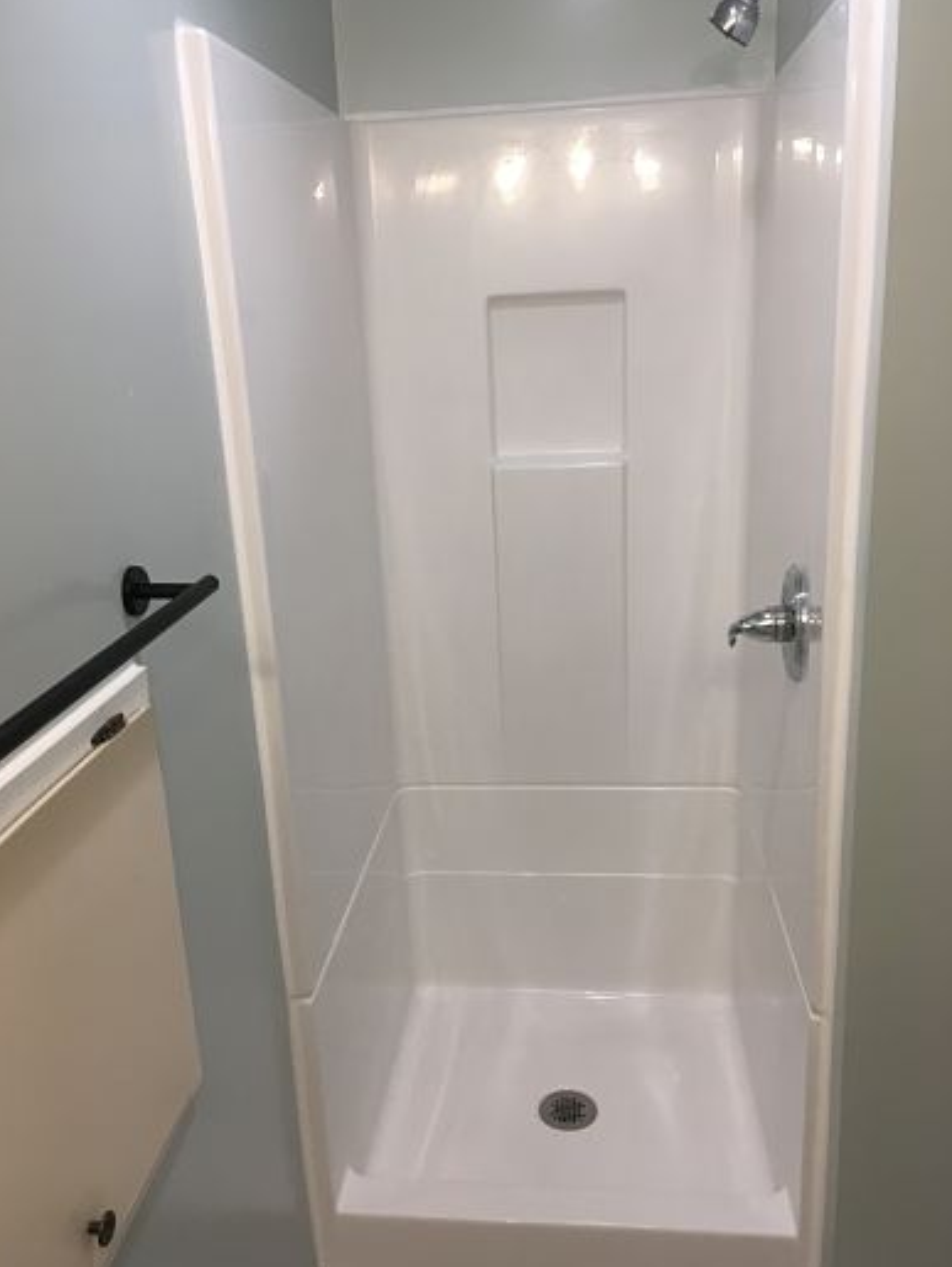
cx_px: 467
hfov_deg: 46.8
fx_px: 1099
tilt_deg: -17.3
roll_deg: +2.0
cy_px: 638
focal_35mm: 30
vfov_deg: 59.9
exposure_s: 1/30
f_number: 2.2
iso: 32
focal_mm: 4.15
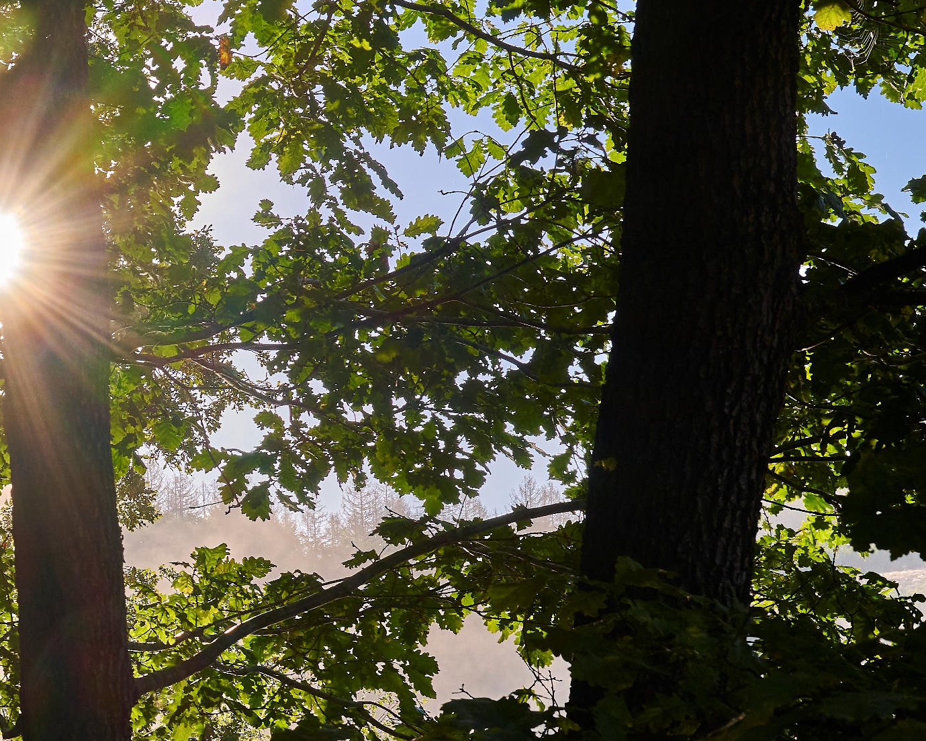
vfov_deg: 15.4
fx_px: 2713
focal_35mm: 99
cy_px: 589
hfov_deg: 17.7
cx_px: -384
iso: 200
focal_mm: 35
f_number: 9.5
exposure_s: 1/180
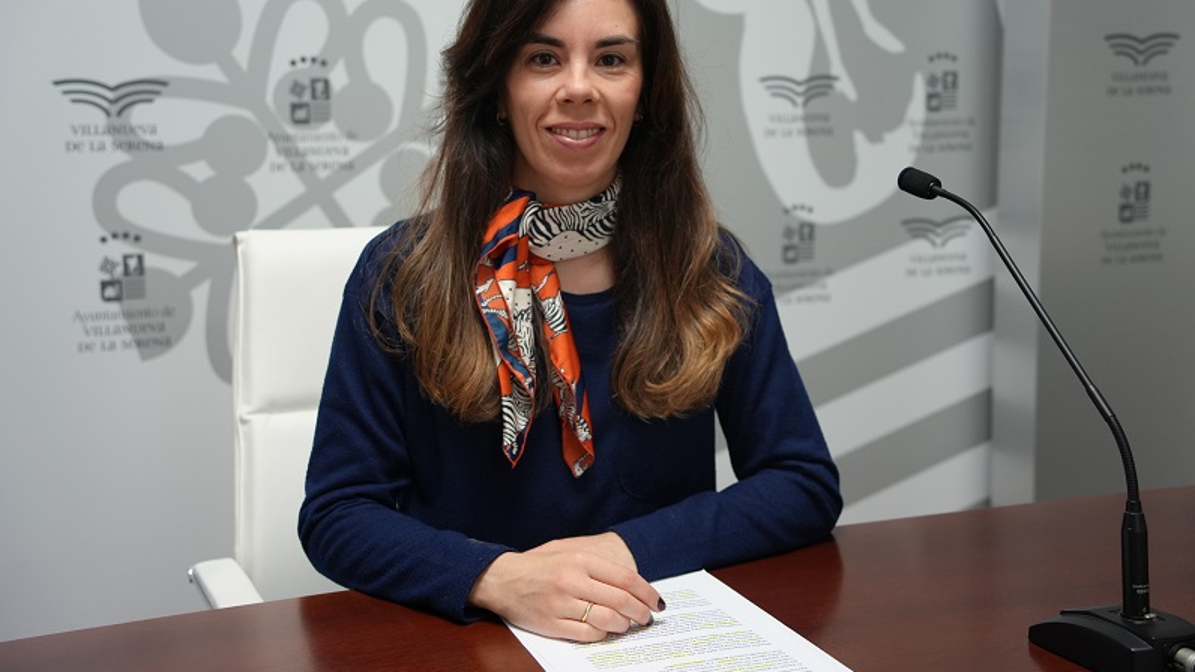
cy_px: 284
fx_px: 1616
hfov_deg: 40.6
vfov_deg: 23.5
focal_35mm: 51
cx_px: 602
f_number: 4
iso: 1250
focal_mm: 48
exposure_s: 1/160
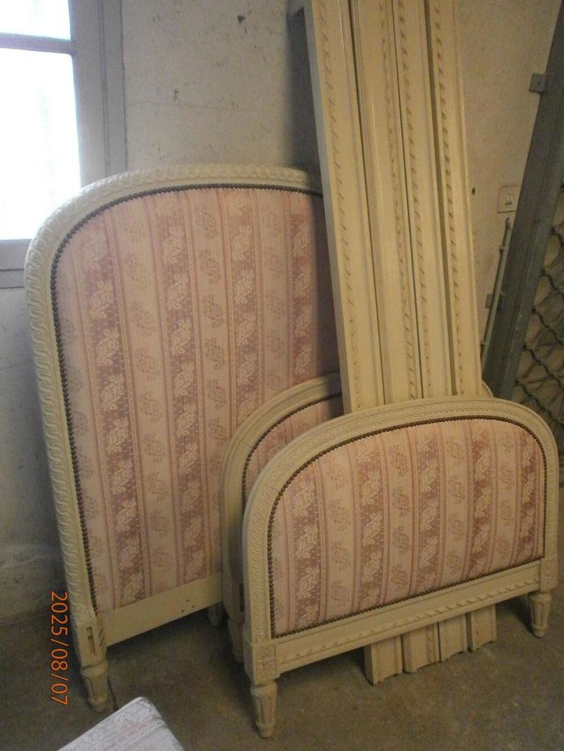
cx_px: 282
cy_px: 376
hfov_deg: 51.4
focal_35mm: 27
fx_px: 586
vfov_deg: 65.3
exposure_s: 1/80
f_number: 2.9
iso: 800
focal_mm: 4.8
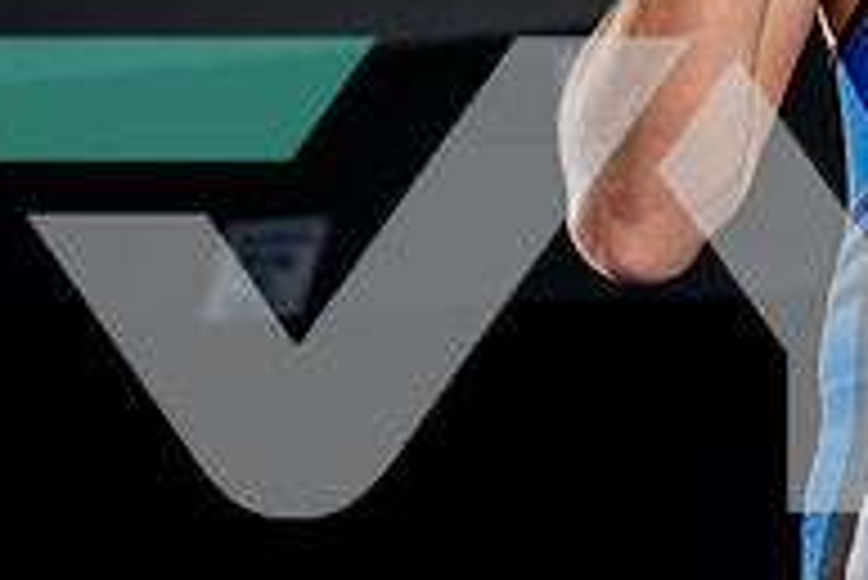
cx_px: 1066
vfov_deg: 8.5
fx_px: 3836
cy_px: -268
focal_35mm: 159
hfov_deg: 12.6
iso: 125
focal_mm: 53
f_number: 4
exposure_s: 1/250
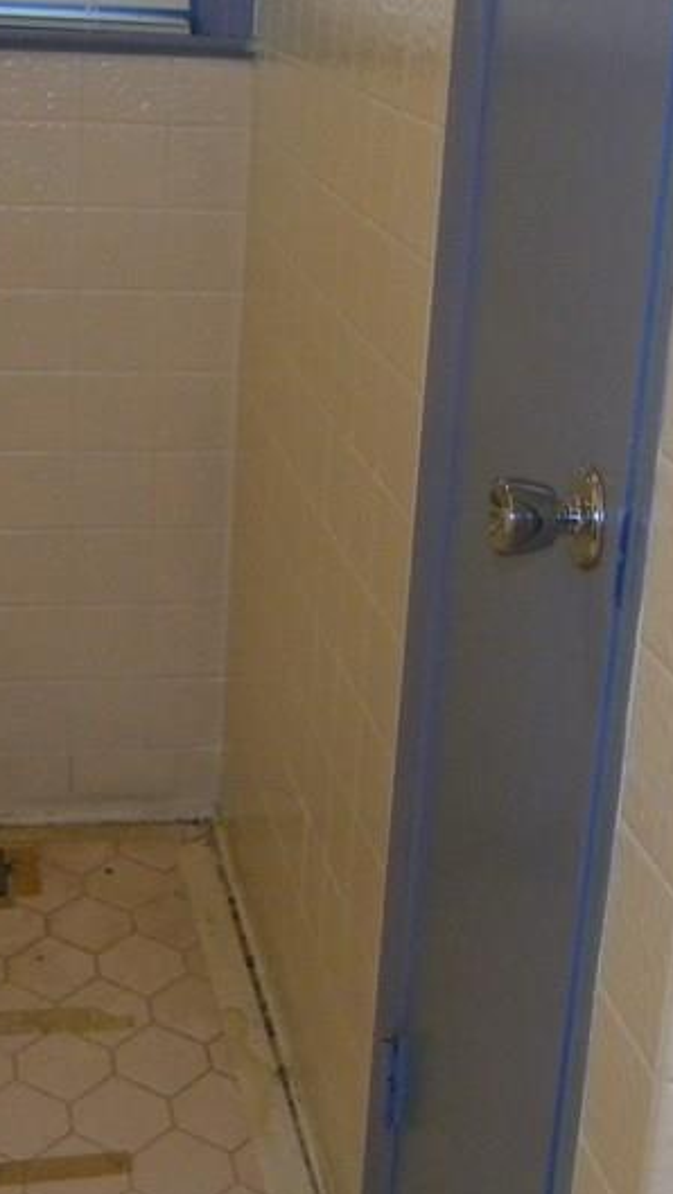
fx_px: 1870
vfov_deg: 35.4
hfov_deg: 20.3
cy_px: 521
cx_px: 445
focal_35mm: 59
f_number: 3.5
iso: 400
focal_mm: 5
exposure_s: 1/26
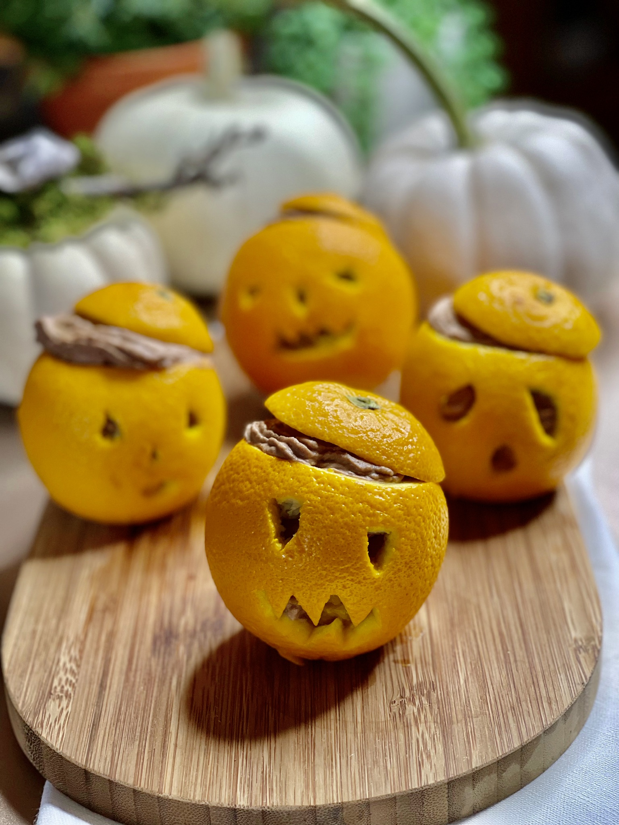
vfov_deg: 30.3
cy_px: 412
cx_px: 310
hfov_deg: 22.9
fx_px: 1526
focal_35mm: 64
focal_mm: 7.5
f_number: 2.2
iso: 125
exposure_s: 1/100
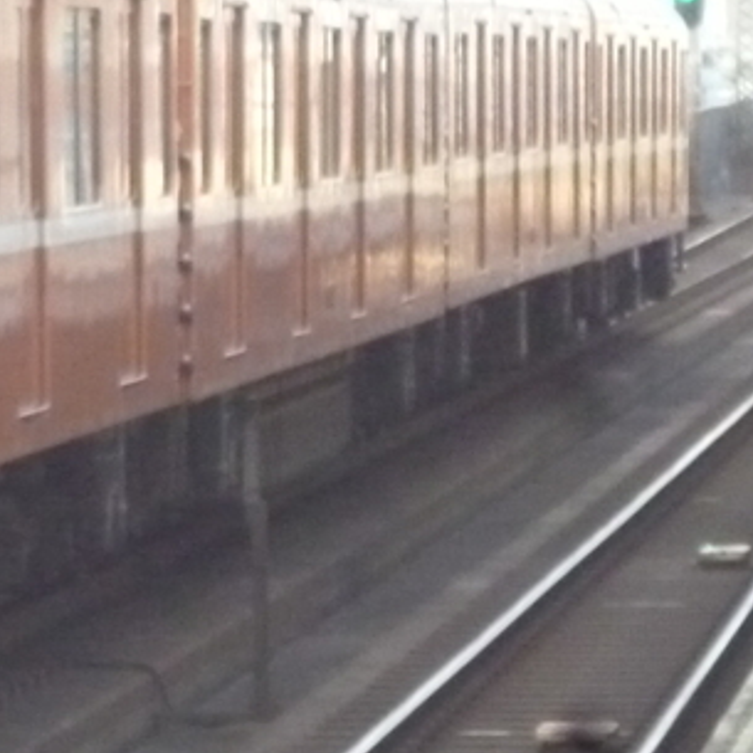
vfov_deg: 4.1
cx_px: -568
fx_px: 10533
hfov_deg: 4.1
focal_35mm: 428
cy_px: 351
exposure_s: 1/80
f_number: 6.5
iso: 800
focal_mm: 20
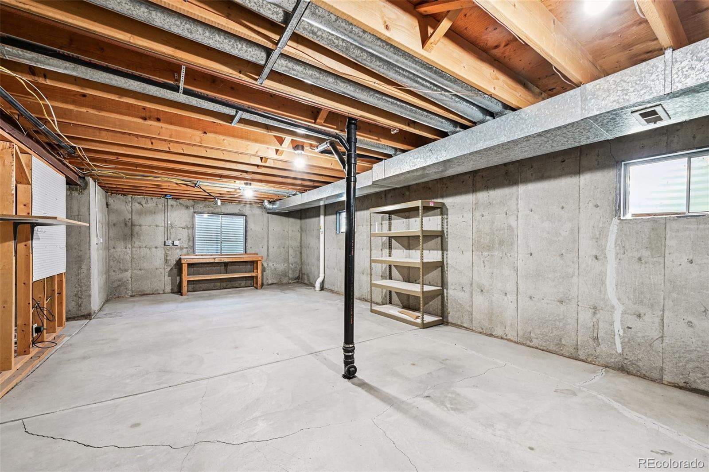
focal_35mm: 14
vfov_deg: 81.2
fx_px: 276
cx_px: 354
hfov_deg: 104.3
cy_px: 236
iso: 400
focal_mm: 14
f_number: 10
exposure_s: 1/1.67
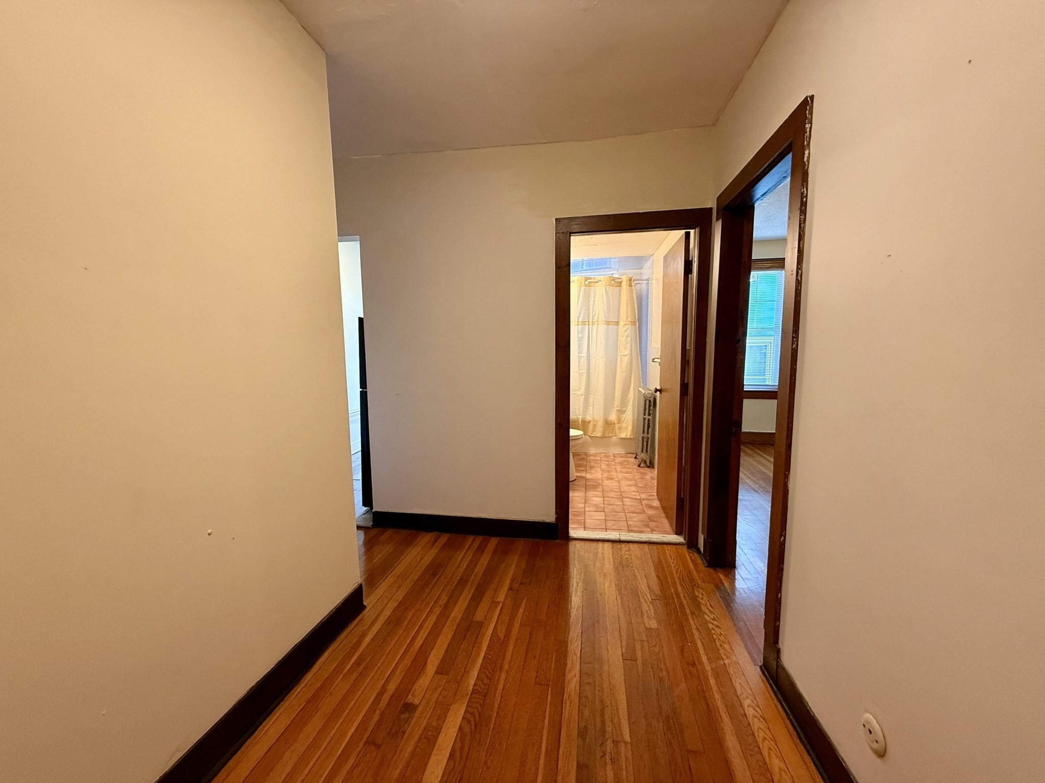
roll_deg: -0.2
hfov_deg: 102.1
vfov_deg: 85.7
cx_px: 522
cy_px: 392
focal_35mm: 14
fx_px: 423
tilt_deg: -5.9
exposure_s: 1/60
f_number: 2.2
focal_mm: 2.22
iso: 250
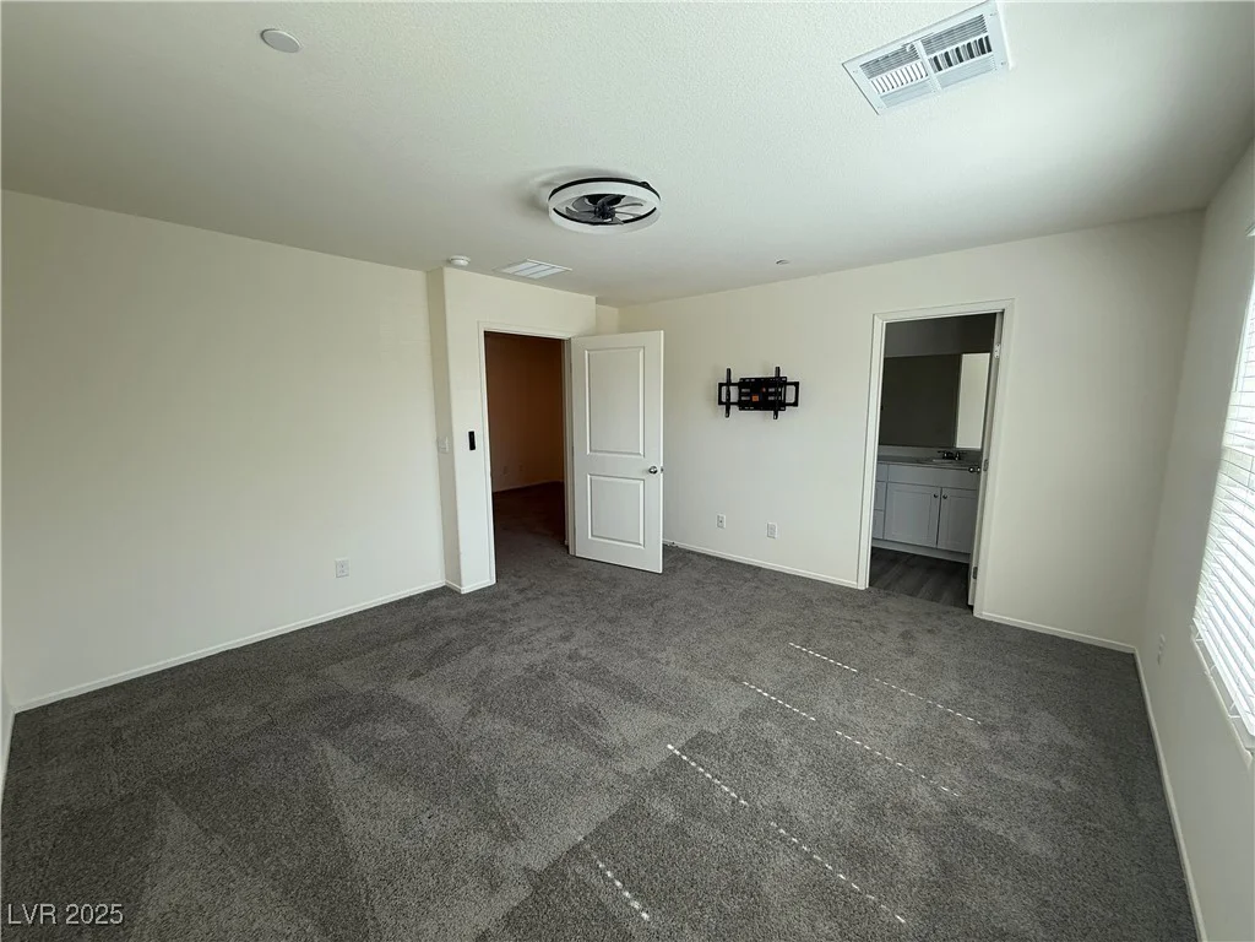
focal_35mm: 14
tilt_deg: -8.2
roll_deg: +0.2
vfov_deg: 85.7
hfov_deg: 102.1
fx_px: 508
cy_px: 471
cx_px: 628
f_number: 2.2
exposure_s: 1/120
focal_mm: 2.22
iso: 80
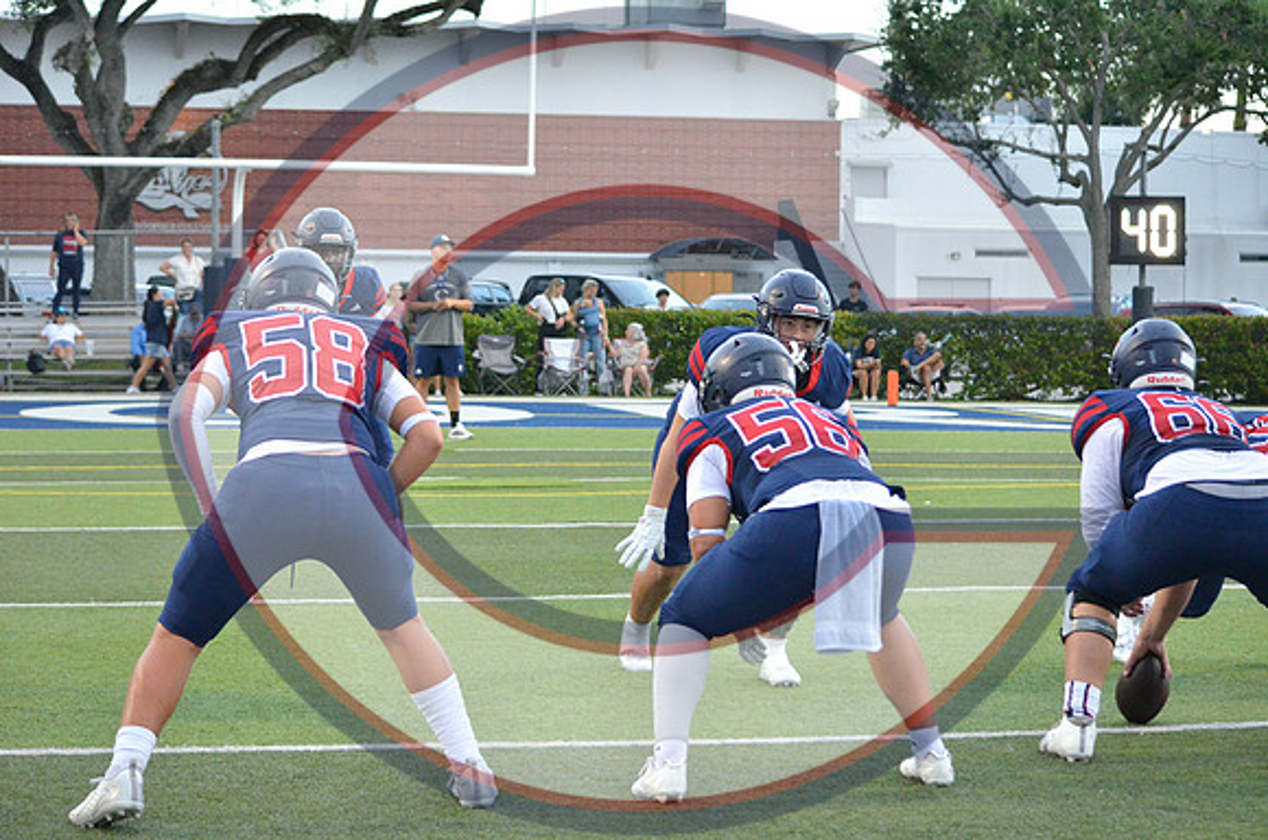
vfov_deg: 14.6
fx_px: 3268
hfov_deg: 22.0
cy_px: 420
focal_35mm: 93
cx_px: 634
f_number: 4.5
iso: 2500
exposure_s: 1/500
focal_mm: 62
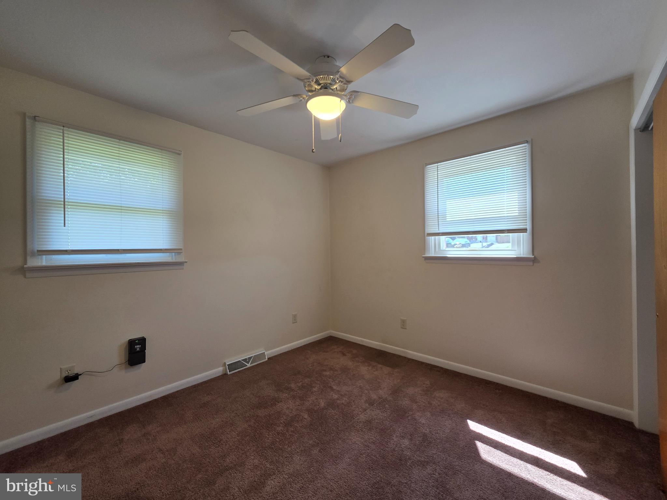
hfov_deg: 106.2
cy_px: 250
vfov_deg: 89.9
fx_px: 250
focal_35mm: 13
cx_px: 334
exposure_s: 1/120
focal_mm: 2.2
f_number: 1.9
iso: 80
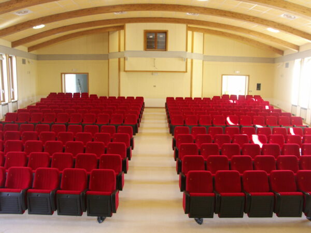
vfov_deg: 49.7
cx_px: 156
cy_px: 116
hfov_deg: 63.4
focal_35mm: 28
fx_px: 252
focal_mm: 7.21
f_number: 2.8
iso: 100
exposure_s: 1/25
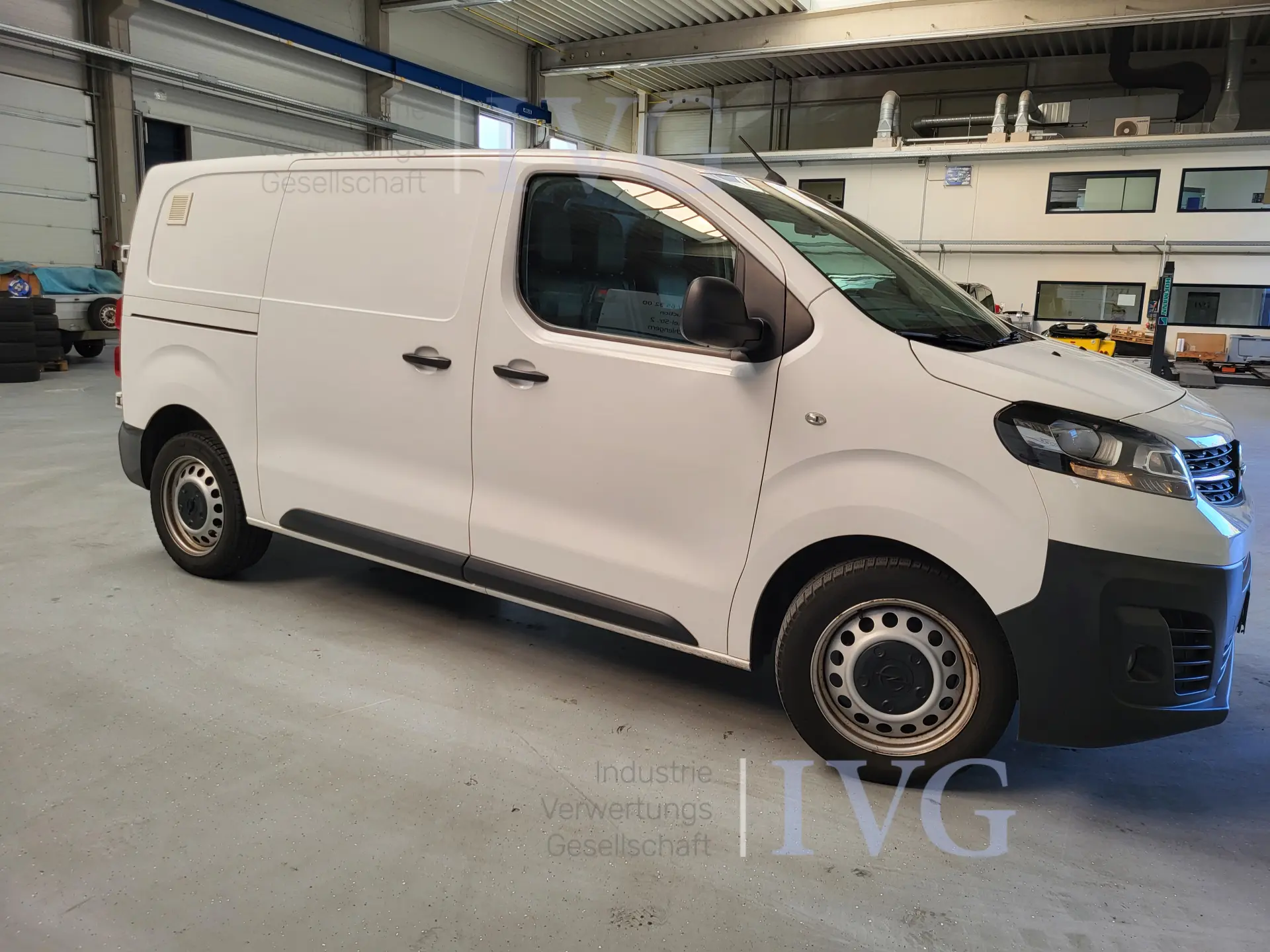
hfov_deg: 67.3
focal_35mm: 26
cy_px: 476
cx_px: 635
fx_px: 954
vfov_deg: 53.1
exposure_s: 1/100
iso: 40
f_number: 1.8
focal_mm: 5.4
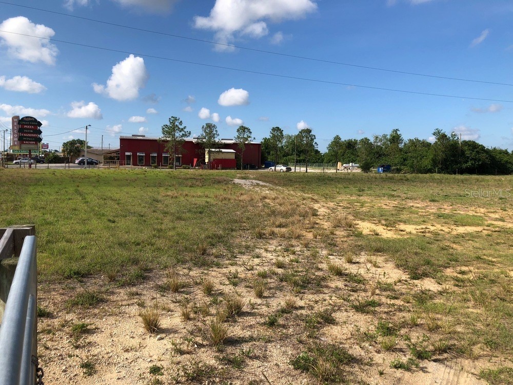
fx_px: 415
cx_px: 256
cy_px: 192
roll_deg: -0.7
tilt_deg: -4.6
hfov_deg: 63.4
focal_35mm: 28
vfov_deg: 49.7
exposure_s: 1/2000
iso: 20
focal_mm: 3.99
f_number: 1.8
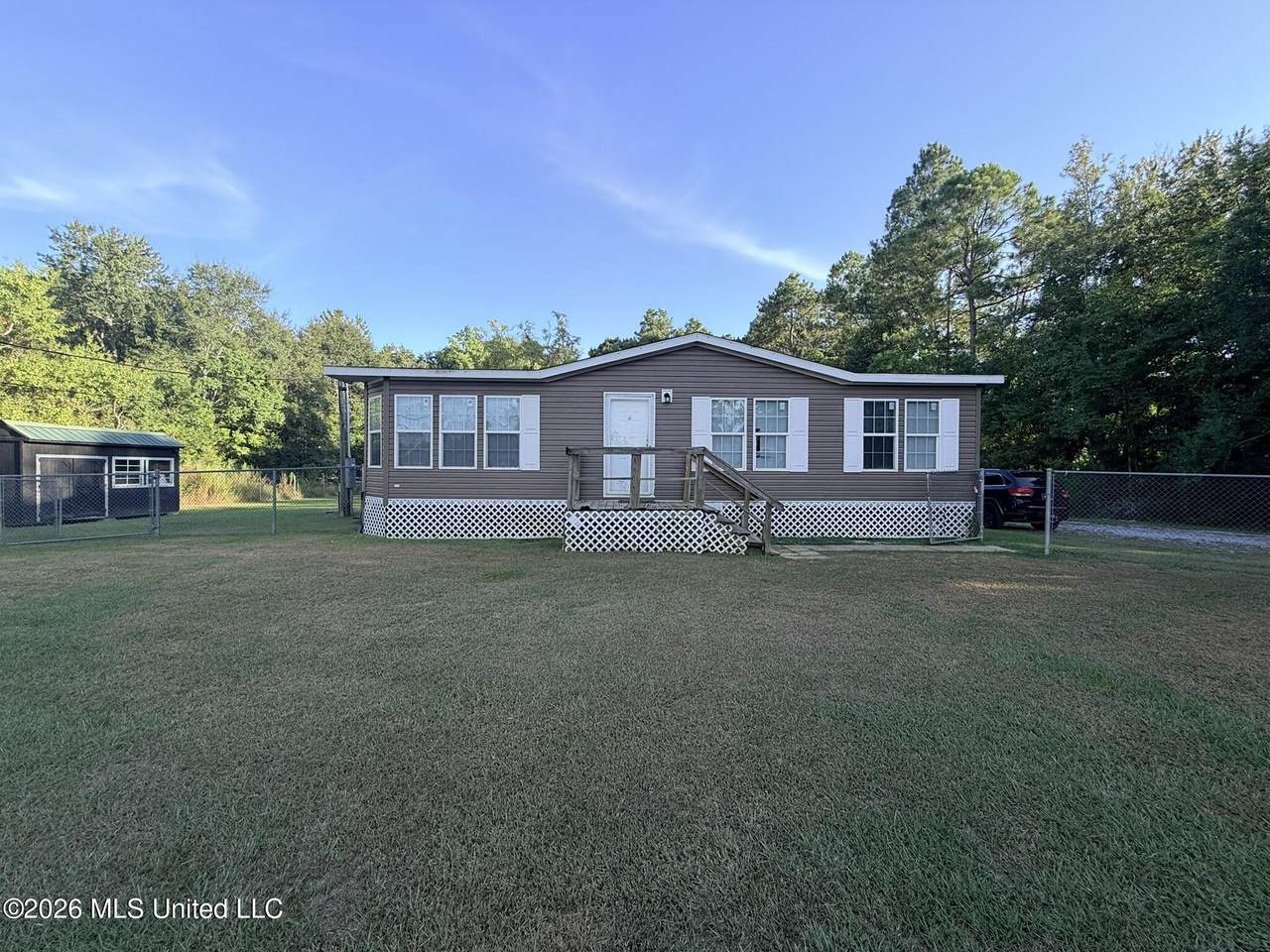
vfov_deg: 85.7
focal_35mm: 14
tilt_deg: +0.1
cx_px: 635
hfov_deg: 102.1
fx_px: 514
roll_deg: +0.0
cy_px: 476
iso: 50
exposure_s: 1/502
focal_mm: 2.22
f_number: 2.2
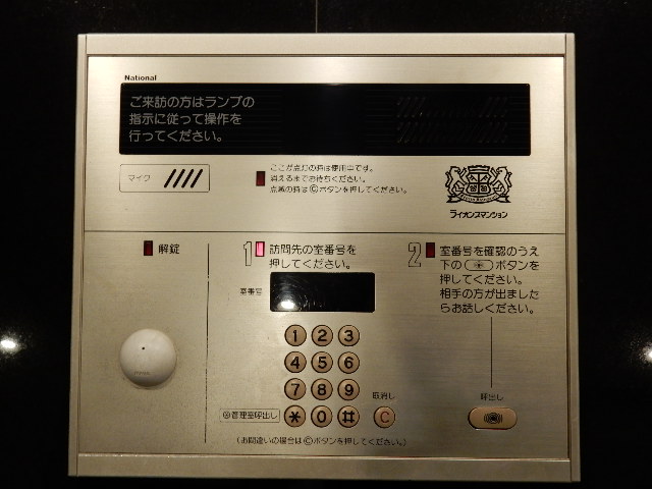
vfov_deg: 46.8
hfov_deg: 60.0
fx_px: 565
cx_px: 326
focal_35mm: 30
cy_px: 244
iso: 320
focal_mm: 5.4
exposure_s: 1/30
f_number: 4
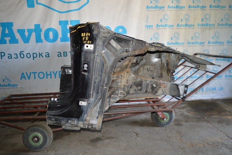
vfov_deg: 42.3
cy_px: 80
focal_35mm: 31
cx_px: 114
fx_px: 200
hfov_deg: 60.3
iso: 560
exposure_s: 1/60
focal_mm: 20
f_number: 3.5
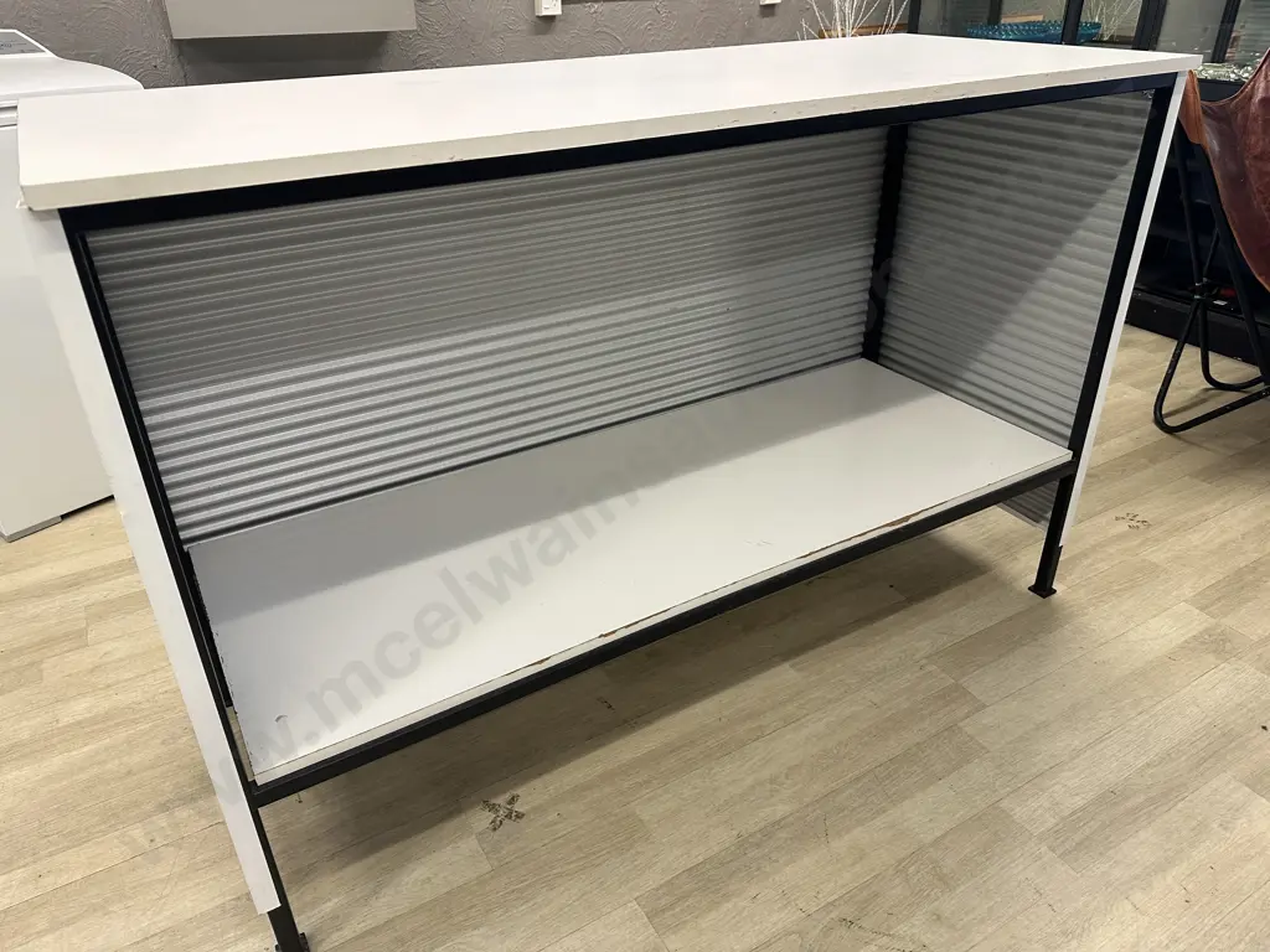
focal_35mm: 24
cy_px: 476
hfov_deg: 71.6
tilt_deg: -28.2
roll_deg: +2.3
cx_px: 635
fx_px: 881
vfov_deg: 56.8
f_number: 1.78
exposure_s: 1/100
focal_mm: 6.86
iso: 200
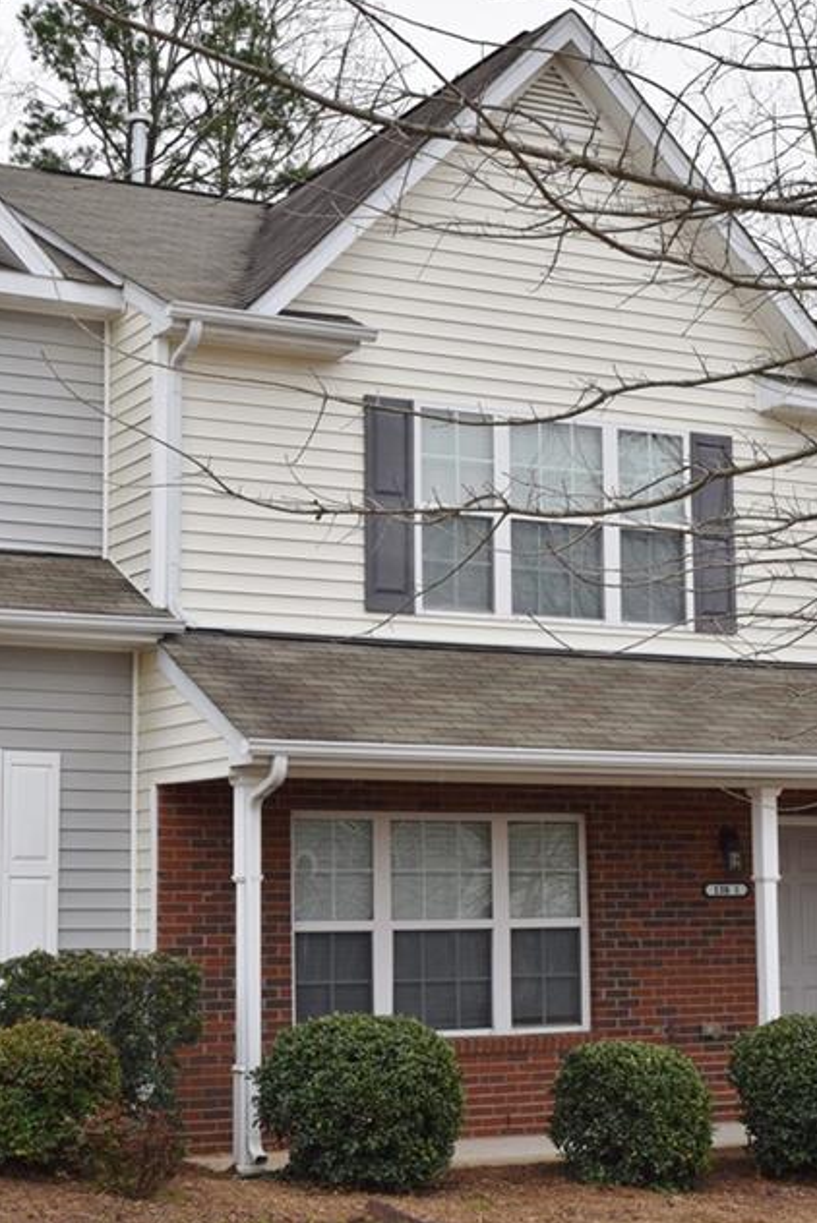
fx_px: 2312
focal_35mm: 68
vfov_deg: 29.6
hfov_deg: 20.0
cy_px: 602
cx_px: 445
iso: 200
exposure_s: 1/320
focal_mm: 28
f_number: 9
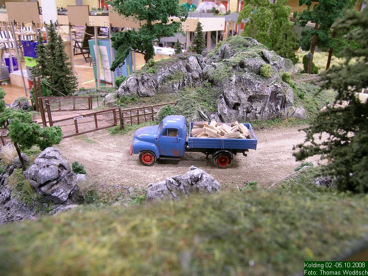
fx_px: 298
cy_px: 138
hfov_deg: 63.4
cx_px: 184
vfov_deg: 49.7
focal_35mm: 28
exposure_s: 3.29
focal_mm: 5.8
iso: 50
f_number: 7.9
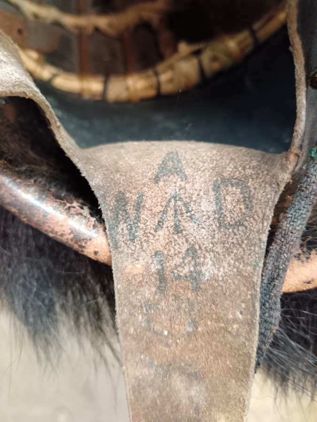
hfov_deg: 51.4
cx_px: 158
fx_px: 330
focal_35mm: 27
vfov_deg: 65.3
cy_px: 211
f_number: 1.9
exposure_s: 1/100
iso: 4199
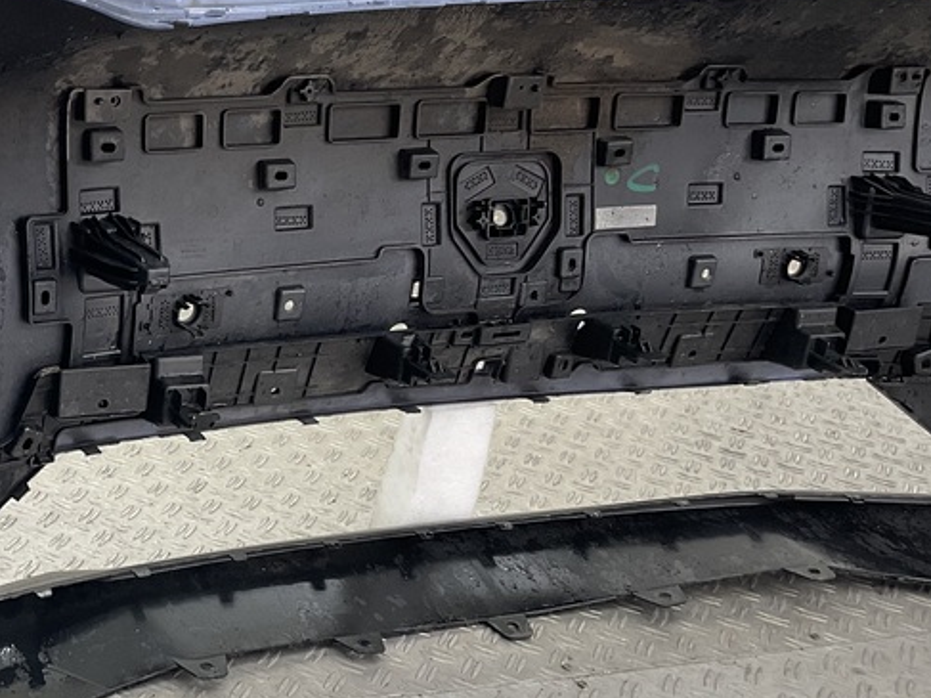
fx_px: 1613
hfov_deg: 30.2
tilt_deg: -28.5
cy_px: 423
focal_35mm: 60
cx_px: 27
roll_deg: -6.1
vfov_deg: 24.4
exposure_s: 1/120
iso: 50
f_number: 1.8
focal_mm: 3
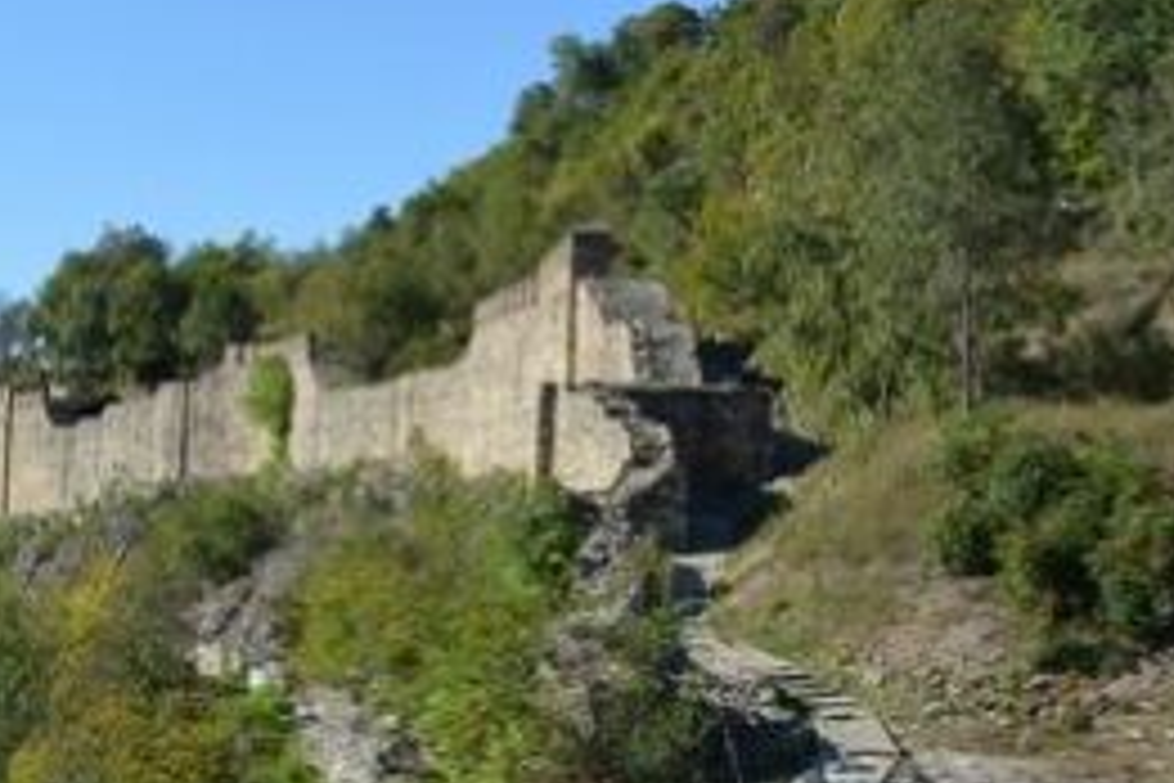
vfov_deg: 18.9
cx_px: 36
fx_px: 2348
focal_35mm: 72
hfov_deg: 26.7
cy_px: 353
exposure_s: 1/320
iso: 200
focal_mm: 18
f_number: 10
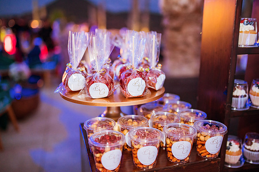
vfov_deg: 37.8
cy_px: 86
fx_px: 252
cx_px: 130
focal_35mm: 35
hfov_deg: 54.5
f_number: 1.4
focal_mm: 35
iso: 2000
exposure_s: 1/30
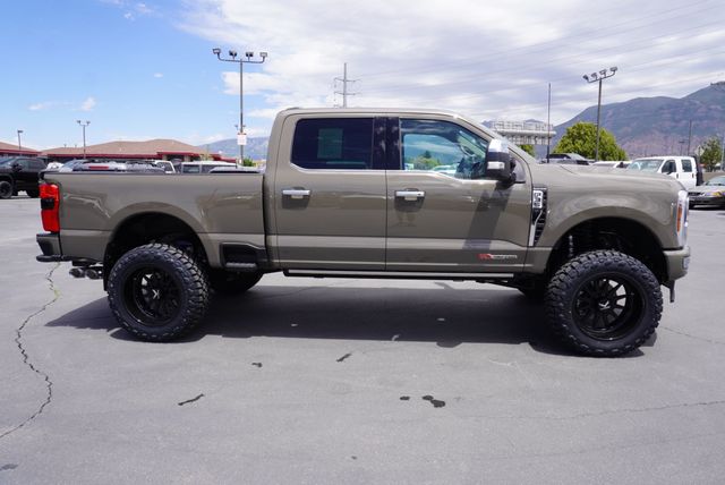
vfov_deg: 53.2
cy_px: 242
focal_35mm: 24
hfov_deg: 73.7
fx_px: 484
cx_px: 362
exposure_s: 1/125
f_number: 9
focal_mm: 16
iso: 100
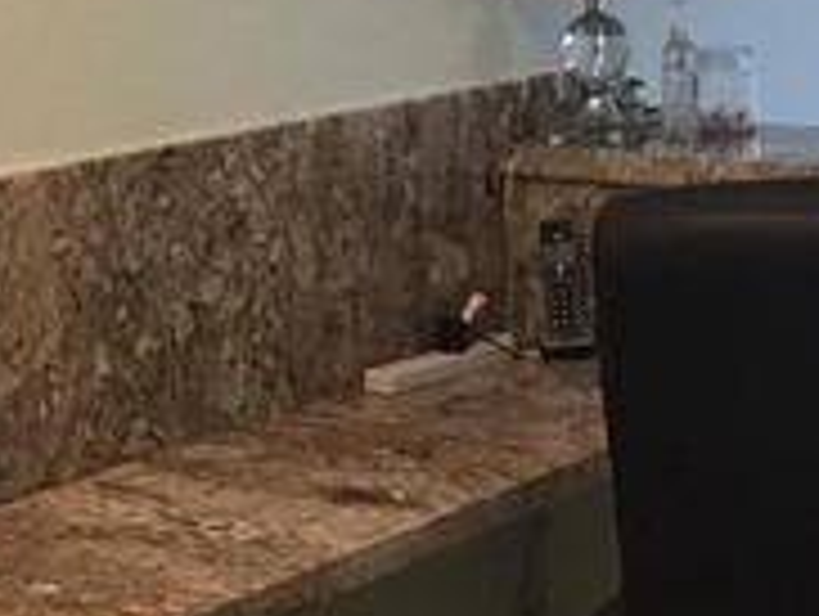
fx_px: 2582
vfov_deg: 13.6
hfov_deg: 18.0
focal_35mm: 109
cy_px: 292
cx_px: 374
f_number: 2.4
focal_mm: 3.3
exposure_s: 1/30
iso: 125
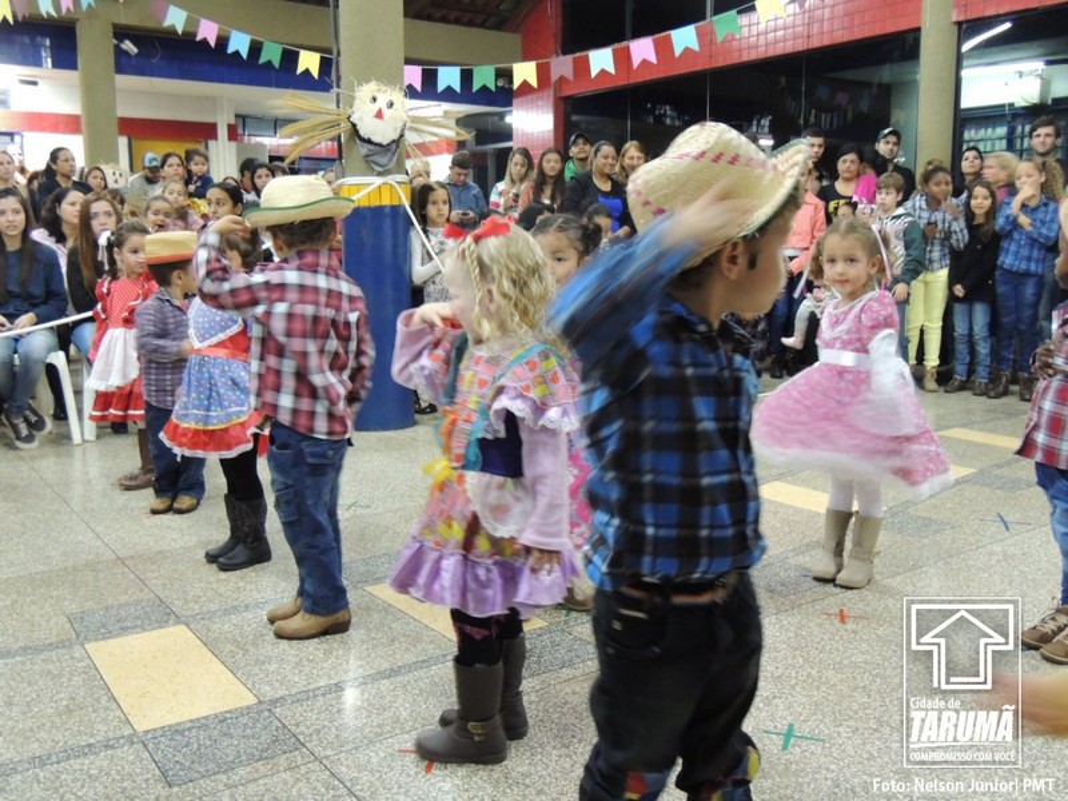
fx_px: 1018
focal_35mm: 33
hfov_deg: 55.4
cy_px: 400
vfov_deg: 42.9
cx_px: 534
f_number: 3.2
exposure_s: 1/8
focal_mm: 5.8
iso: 800
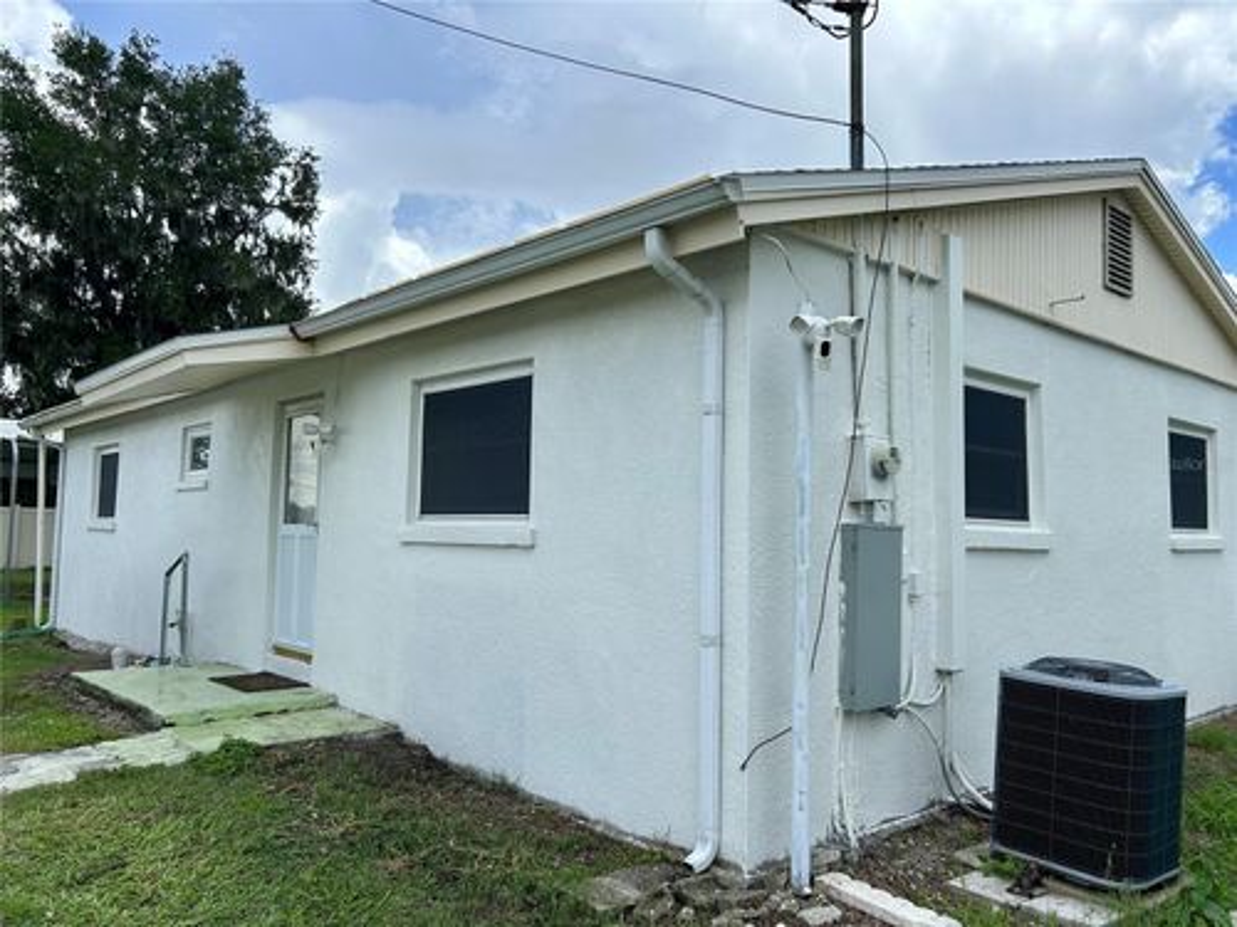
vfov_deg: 53.1
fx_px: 929
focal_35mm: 26
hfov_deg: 67.3
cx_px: 618
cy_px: 464
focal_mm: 5.7
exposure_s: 1/3704
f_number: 1.5
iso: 50
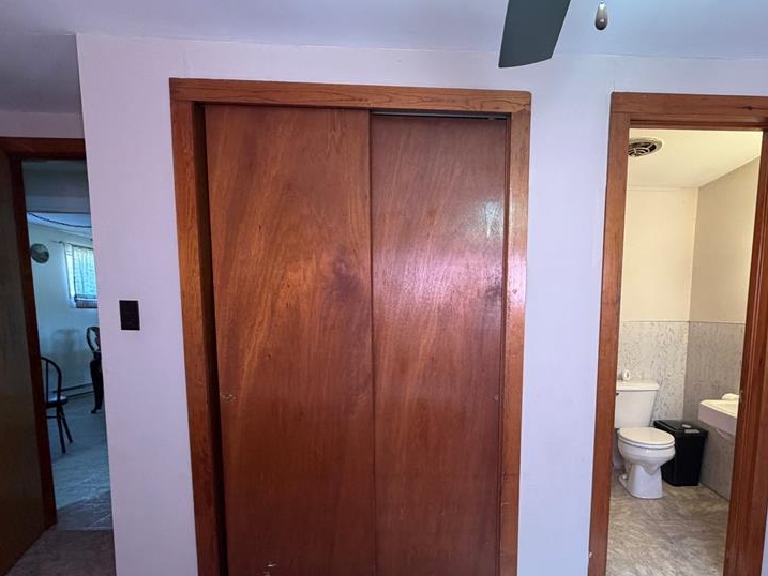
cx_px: 486
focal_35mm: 20
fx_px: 444
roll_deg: -1.3
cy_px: 361
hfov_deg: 80.0
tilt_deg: -6.3
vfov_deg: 65.0
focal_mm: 2.22
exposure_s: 1/109
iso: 320
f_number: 2.2
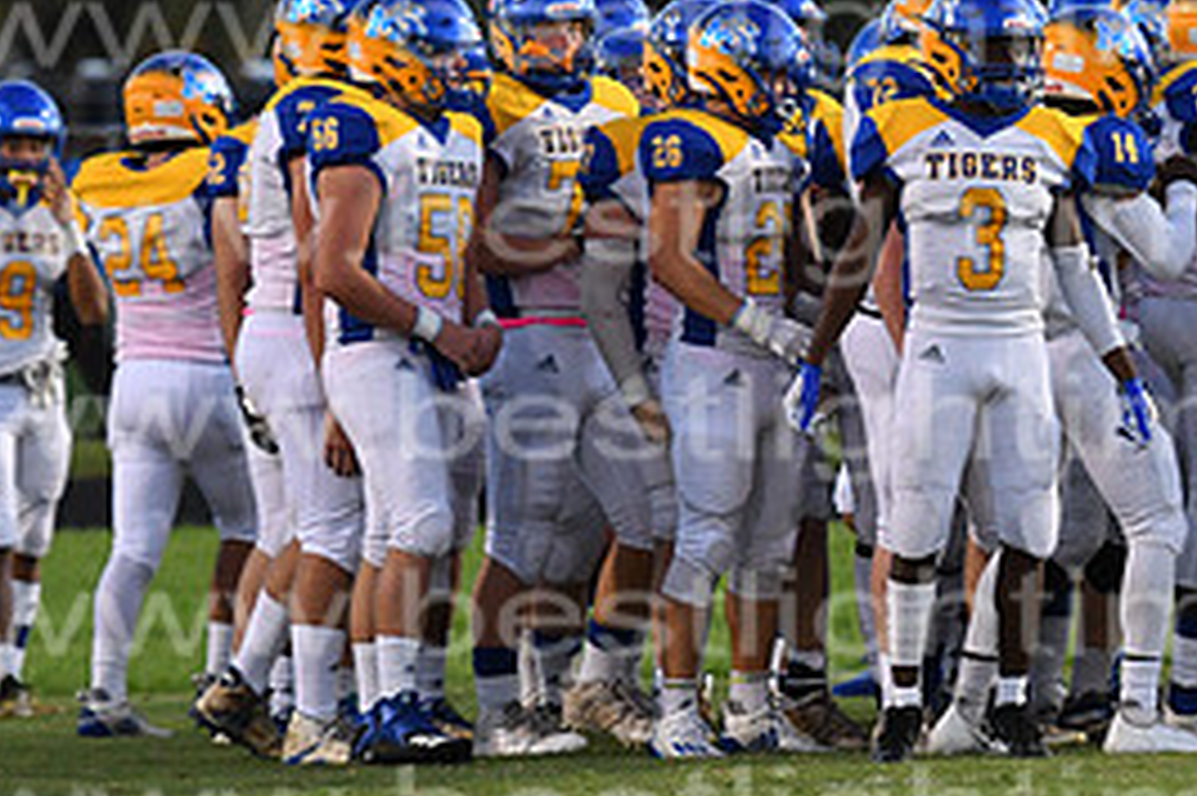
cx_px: 986
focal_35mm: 442
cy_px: 133
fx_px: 14690
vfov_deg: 3.1
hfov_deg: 4.7
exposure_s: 1/800
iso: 1600
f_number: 4
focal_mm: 135
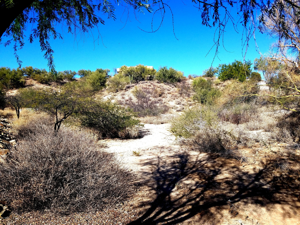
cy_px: 112
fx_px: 225
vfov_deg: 53.1
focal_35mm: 26
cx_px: 150
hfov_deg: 67.3
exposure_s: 1/2728
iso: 50
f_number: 1.7
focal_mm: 4.2
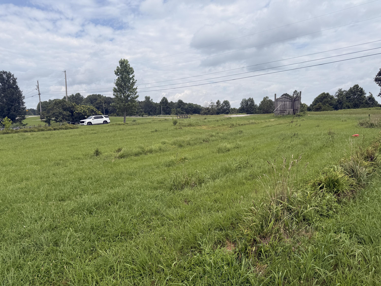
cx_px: 190
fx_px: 264
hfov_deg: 71.6
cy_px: 143
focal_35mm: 24
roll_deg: +0.7
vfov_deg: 56.8
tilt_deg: -4.6
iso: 80
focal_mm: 6.76
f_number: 1.78
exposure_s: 1/7353
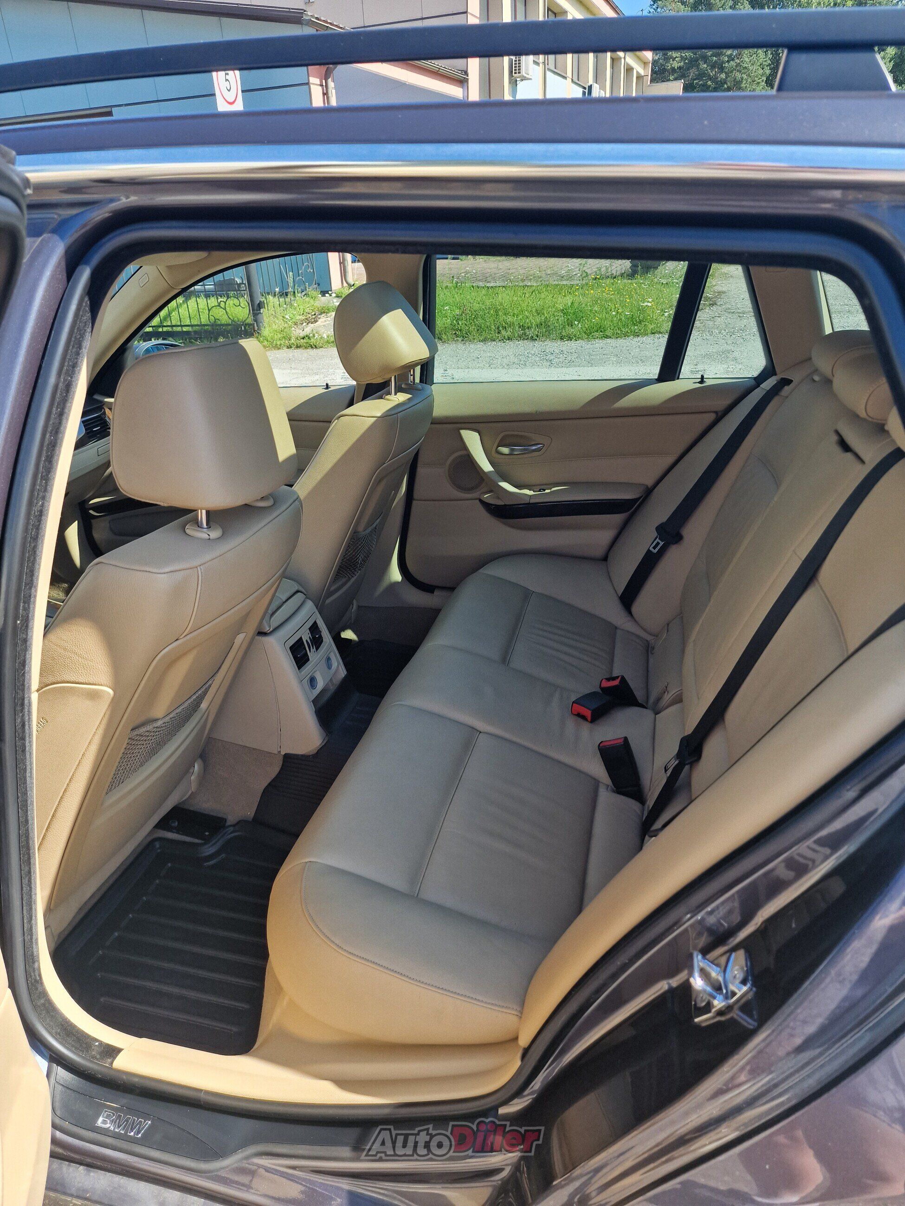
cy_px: 603
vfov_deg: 73.9
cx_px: 452
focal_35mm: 23
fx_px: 802
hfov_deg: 58.9
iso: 50
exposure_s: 1/260
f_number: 1.8
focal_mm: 6.4
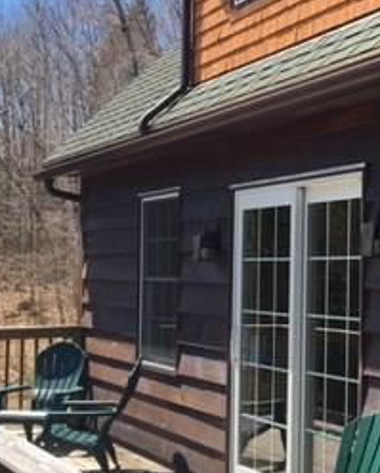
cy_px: 263
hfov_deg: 20.6
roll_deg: -1.0
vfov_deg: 26.0
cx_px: 342
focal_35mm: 73
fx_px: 1024
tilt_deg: +0.1
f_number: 2.2
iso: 25
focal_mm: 4.15
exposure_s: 1/864
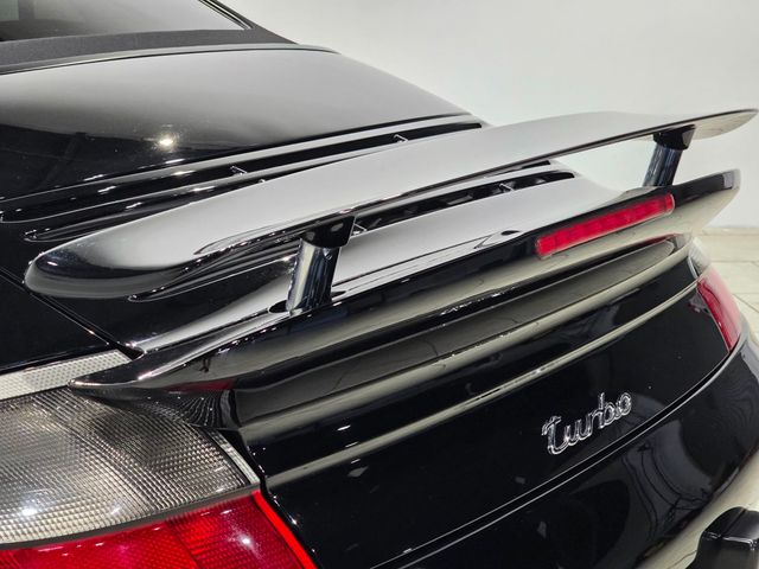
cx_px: 380
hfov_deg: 28.2
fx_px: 1513
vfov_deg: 21.3
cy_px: 284
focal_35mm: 69
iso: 250
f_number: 2.4
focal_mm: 7.9
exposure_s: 1/120
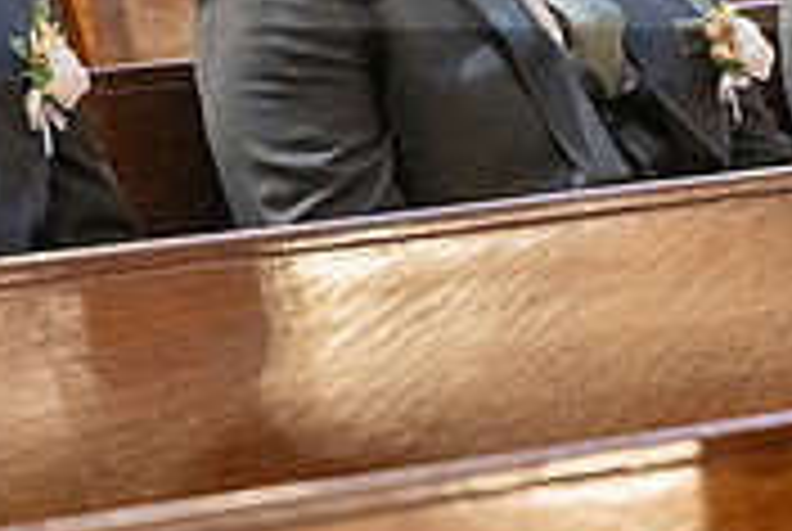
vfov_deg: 4.3
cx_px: 666
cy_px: -79
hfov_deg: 6.4
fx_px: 7030
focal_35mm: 319
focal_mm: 97
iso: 2000
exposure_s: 1/100
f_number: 2.8
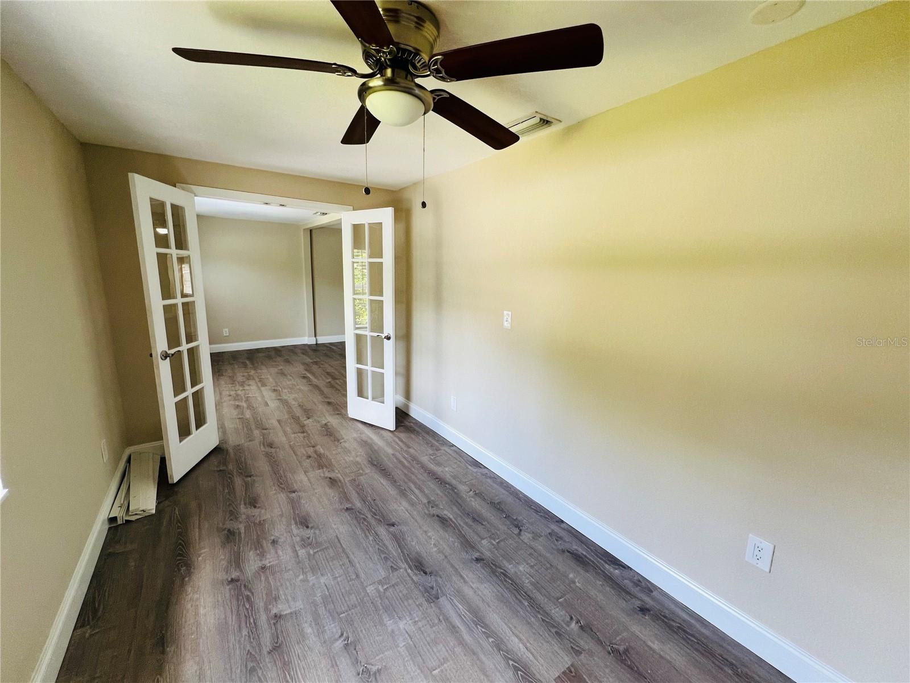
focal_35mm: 13
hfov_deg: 106.2
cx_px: 455
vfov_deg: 89.9
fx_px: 342
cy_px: 342
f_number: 1.8
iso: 80
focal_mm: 1.57
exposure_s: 1/99
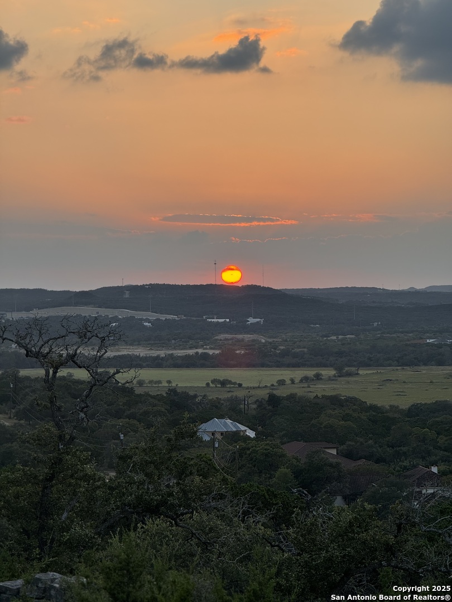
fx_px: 2089
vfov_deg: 16.4
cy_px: 301
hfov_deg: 12.3
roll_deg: +0.7
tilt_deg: -0.5
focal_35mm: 120
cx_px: 226
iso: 50
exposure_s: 1/191
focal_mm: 15.66
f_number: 2.8
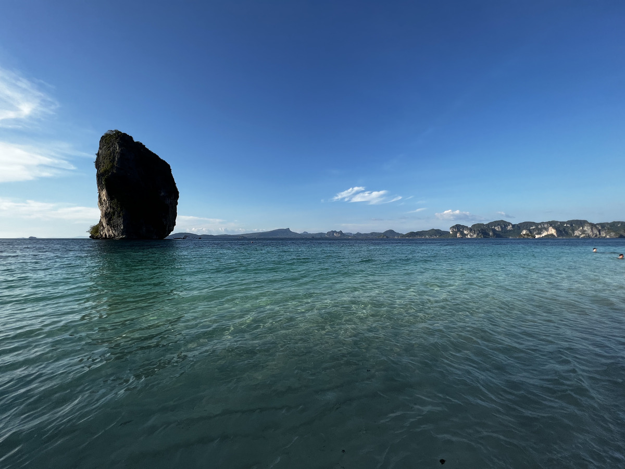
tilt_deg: +0.9
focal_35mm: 13
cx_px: 312
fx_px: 235
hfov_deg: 106.2
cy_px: 234
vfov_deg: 89.9
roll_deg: +0.2
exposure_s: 1/1754
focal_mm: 1.57
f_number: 1.8
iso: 32
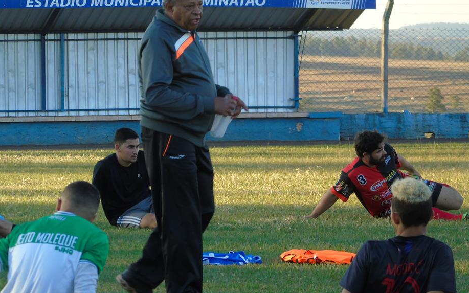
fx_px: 4205
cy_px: 150
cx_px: 219
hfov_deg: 6.4
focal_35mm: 329
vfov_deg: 4.0
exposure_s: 1/125
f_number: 4.9
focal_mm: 50
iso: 160
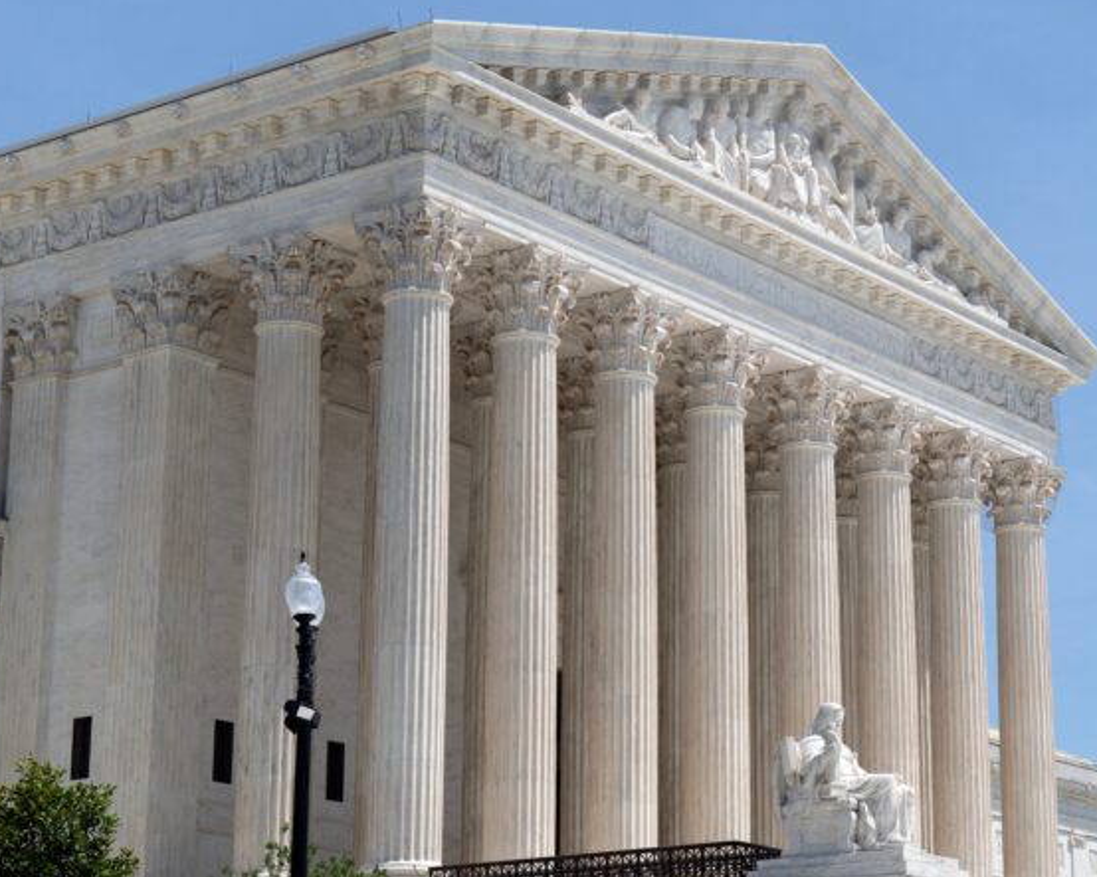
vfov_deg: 19.2
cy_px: 436
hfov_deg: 23.8
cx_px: 643
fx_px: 2597
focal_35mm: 80
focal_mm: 70
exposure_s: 1/1600
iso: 80
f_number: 4
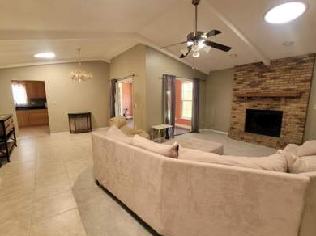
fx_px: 146
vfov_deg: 78.0
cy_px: 118
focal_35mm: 16
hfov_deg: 94.5
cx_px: 153
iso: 250
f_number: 2.2
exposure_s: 1/60
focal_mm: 1.74
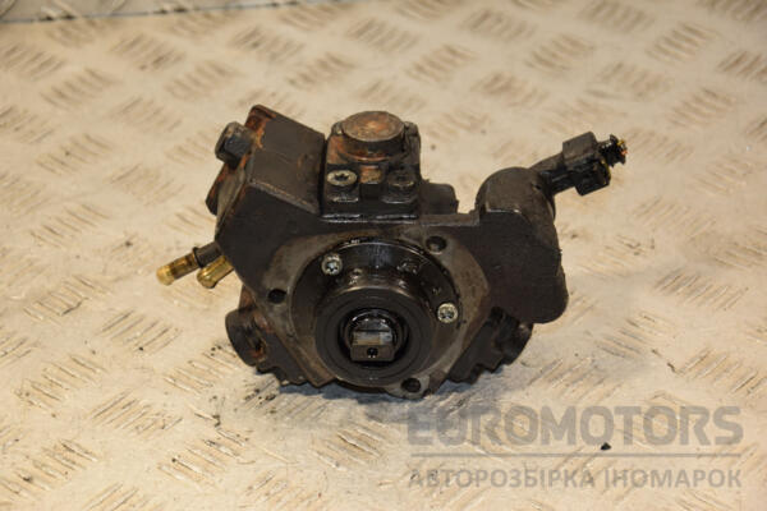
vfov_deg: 13.0
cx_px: 384
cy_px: 256
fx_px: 2237
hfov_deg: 19.5
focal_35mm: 105
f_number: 5.3
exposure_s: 1/160
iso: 800
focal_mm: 70
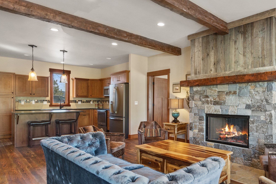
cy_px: 102
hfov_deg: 69.7
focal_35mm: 25
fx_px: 192
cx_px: 182
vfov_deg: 51.2
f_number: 6.3
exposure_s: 1/15
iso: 200
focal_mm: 12
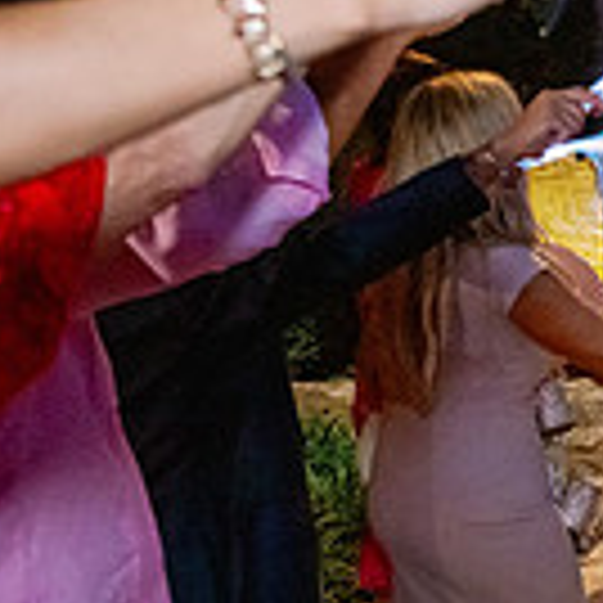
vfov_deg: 19.7
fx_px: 1734
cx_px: 1053
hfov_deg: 16.7
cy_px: 362
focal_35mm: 88
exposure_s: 1/125
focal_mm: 24
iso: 4000
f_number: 3.5
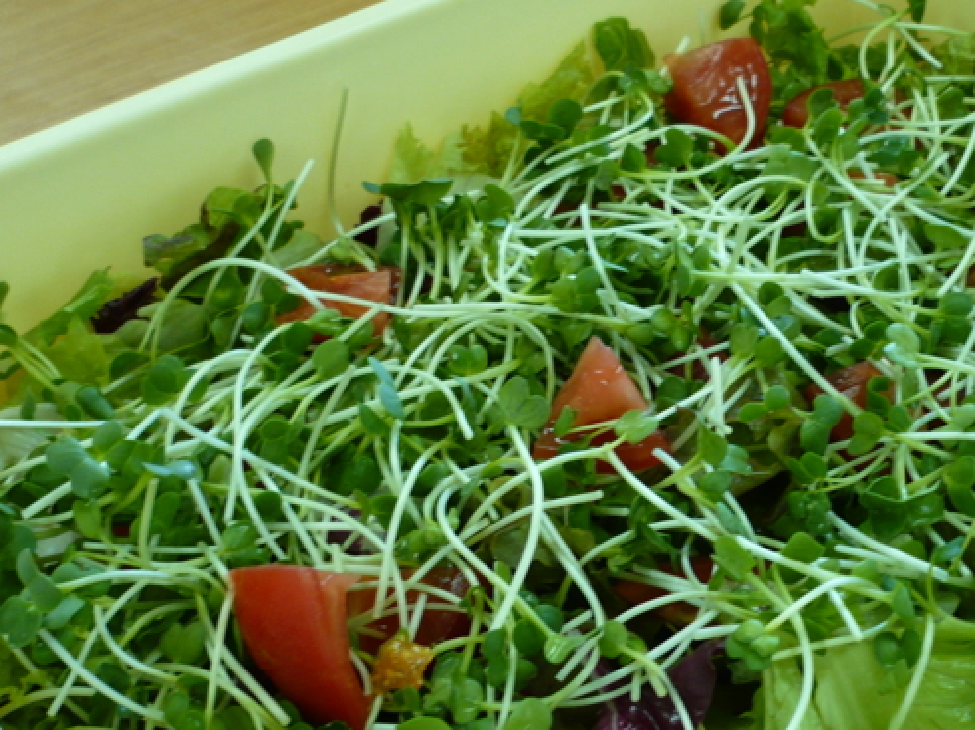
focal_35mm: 57
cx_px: 665
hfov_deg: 33.4
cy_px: 498
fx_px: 1605
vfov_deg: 25.5
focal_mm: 5.8
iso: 125
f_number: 2.8
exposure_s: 1/30
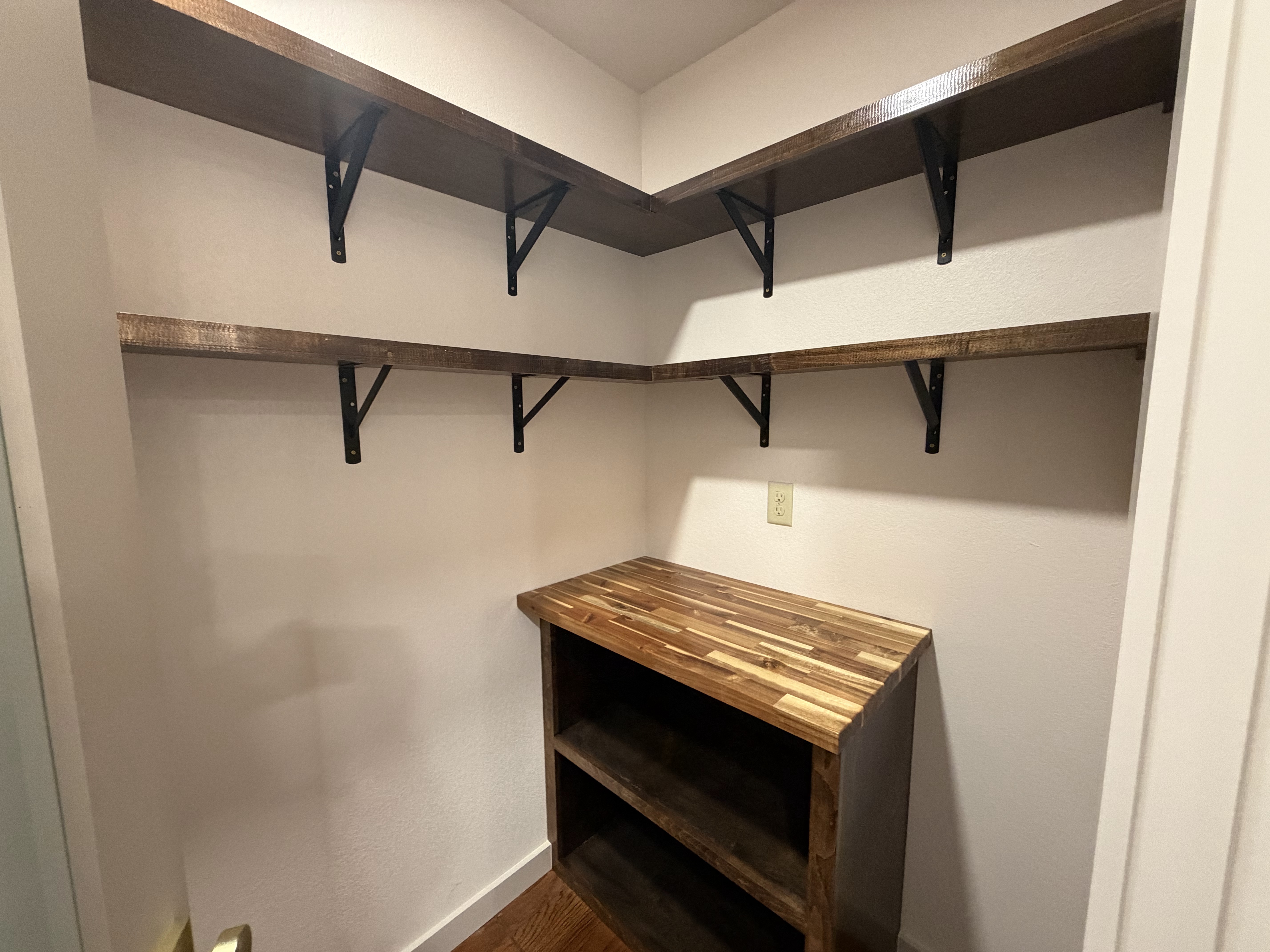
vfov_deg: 85.7
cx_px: 635
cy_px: 476
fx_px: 514
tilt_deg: -7.4
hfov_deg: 102.1
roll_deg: +0.9
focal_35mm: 14
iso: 500
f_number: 2.2
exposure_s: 1/60
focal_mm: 2.22
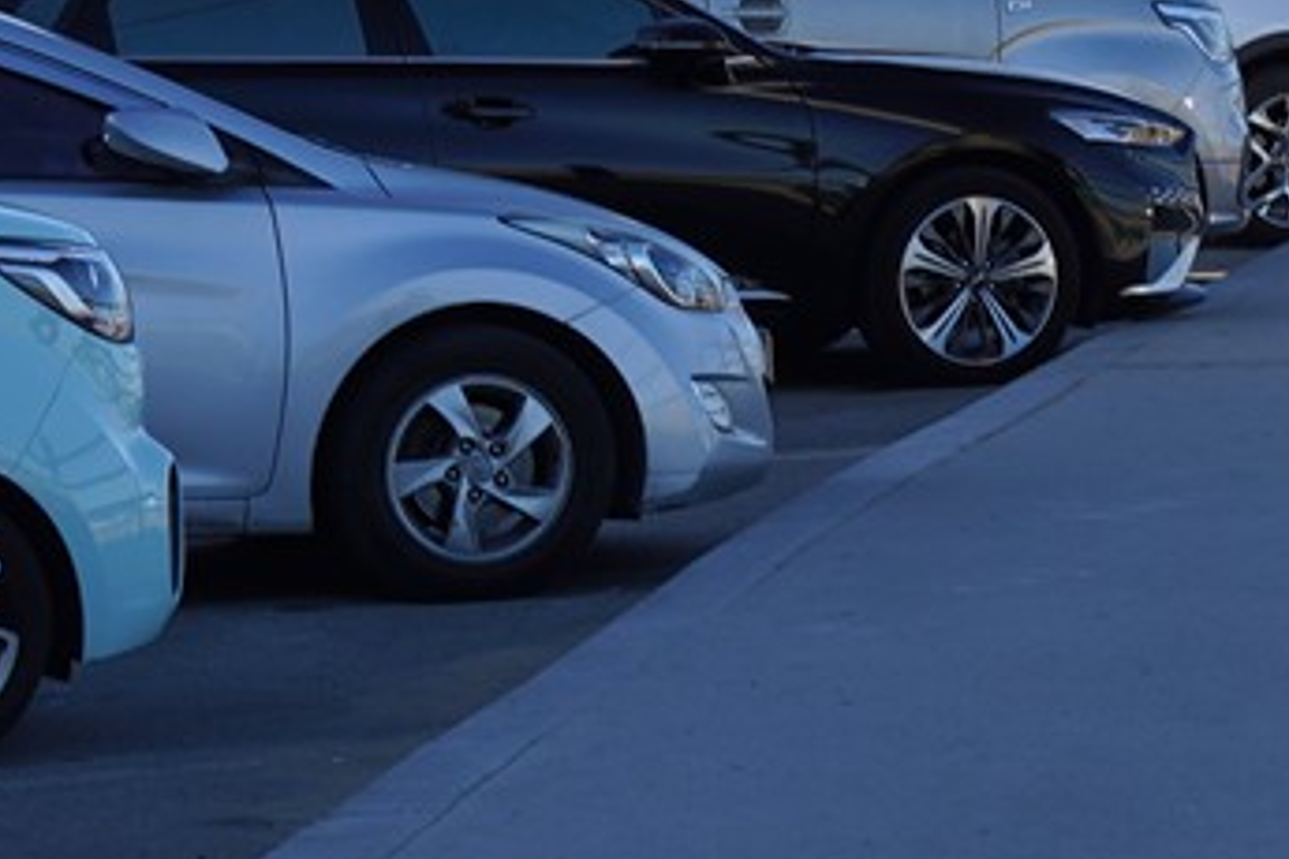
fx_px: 7877
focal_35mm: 220
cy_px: -209
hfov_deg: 9.0
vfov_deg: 6.2
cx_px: 2216
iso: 100
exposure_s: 1/100
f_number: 11
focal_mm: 38
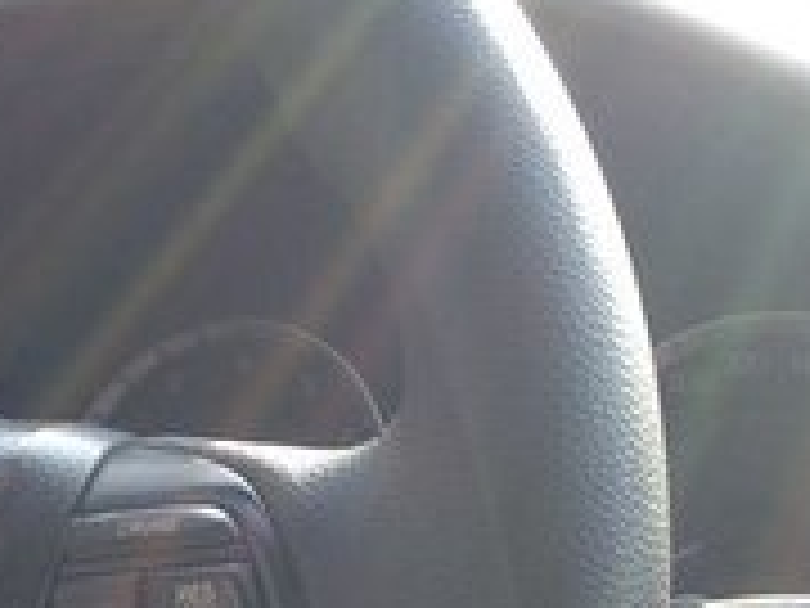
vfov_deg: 11.9
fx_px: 2831
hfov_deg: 15.6
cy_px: 813
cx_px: -202
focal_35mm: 121
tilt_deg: -16.2
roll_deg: +5.9
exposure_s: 1/147
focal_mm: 4.12
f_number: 2.4
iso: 50
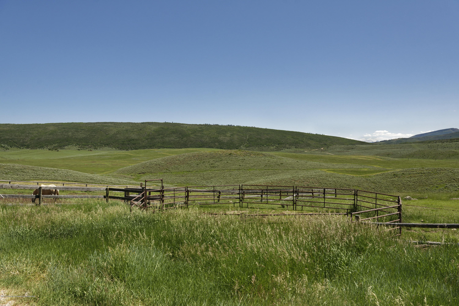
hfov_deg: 63.6
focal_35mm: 29
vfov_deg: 45.0
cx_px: 230
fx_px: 370
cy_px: 153
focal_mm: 29
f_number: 7.1
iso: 320
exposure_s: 1/640
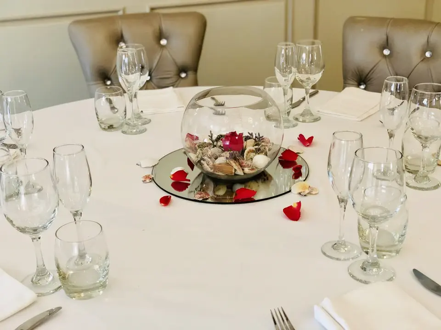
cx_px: 220
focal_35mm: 52
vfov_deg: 28.0
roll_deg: +2.0
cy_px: 165
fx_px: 662
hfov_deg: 36.8
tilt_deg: -22.4
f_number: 2.4
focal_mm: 6
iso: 125
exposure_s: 1/33
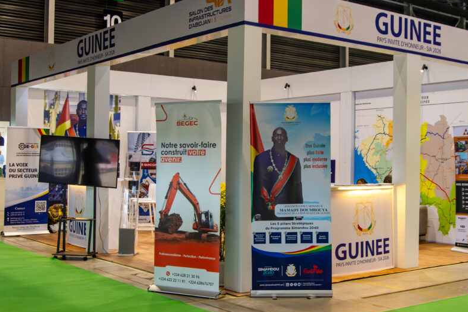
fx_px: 611
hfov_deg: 41.8
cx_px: 276
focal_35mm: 47
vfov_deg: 28.6
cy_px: 146
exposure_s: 1/200
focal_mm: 24
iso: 1600
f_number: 4
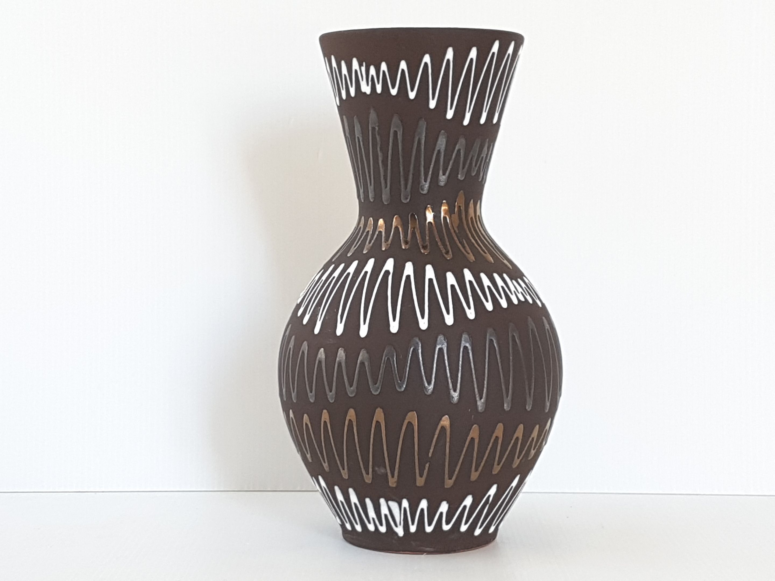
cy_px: 290
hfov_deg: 67.3
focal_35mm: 26
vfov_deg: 53.1
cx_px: 388
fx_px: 582
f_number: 1.7
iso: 50
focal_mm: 4.2
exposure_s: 1/159
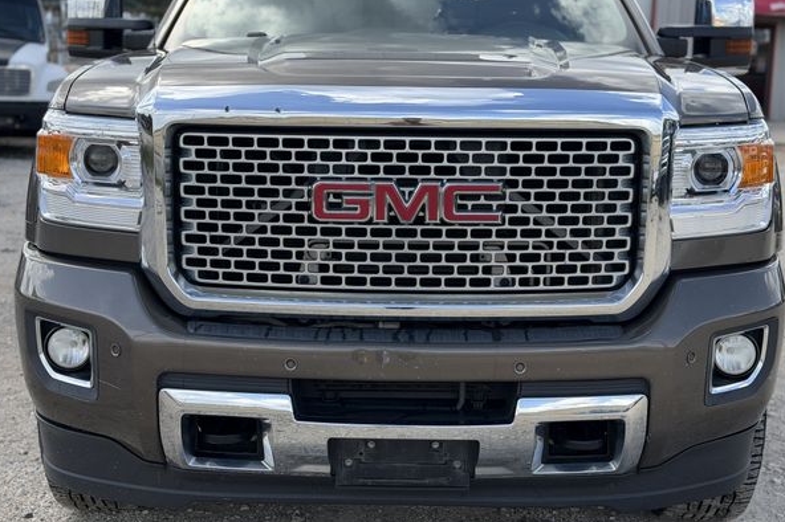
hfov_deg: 36.9
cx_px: 407
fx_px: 1177
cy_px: 220
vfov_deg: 25.0
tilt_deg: -6.5
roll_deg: -2.4
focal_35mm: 54
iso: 80
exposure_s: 1/2494
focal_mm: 6.76
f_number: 1.78
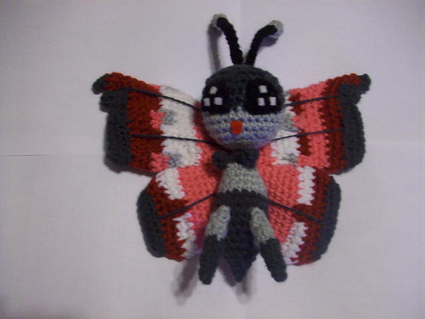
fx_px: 417
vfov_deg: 41.8
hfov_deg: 54.0
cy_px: 160
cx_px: 212
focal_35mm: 34
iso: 160
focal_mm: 5.7
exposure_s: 1/12.3
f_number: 2.8
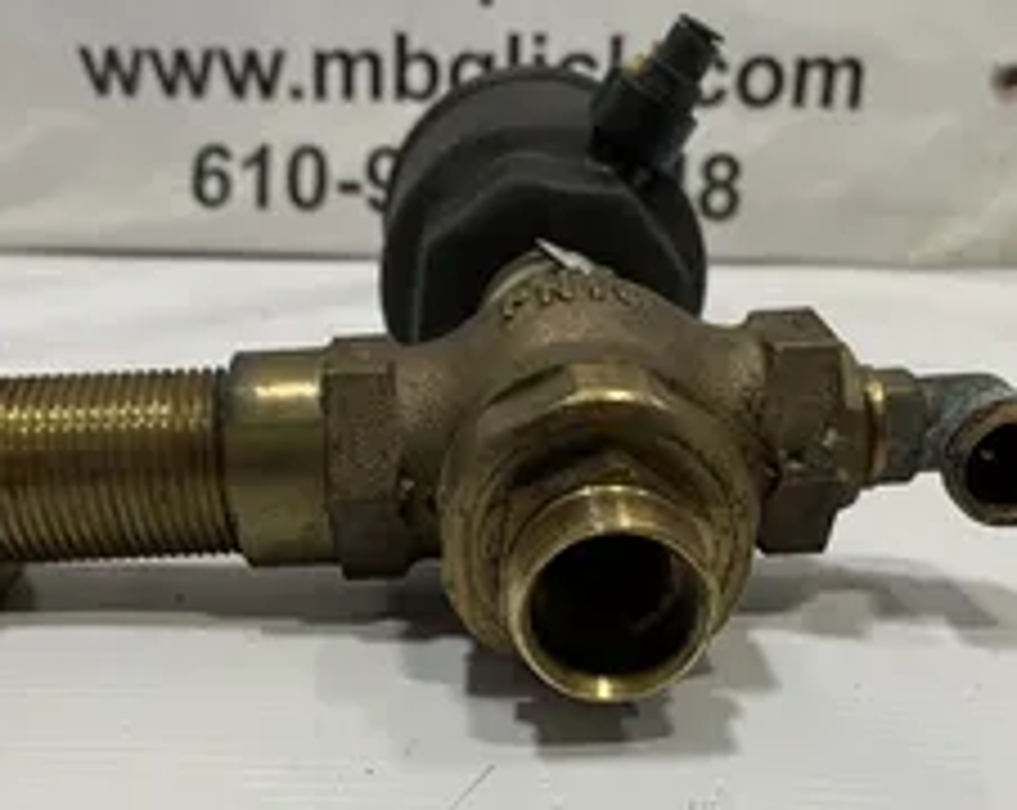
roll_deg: -0.5
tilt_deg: -21.4
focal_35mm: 45
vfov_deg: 32.5
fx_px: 1352
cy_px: 639
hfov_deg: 41.2
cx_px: 477
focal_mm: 4.2
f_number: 1.6
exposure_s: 1/60
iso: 80
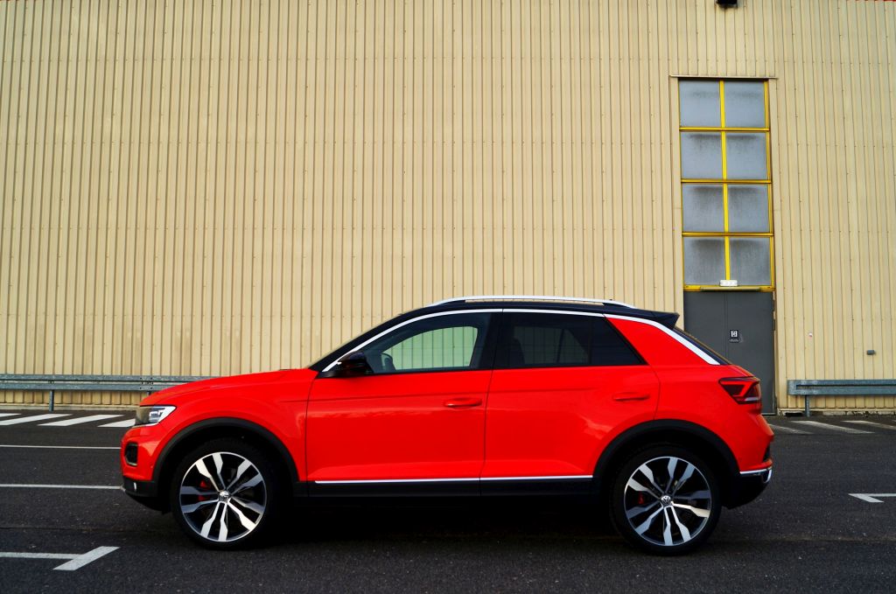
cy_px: 297
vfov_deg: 39.8
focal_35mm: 33
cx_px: 448
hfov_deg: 57.3
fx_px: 820
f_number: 5.6
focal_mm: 22
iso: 100
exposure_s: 1/125
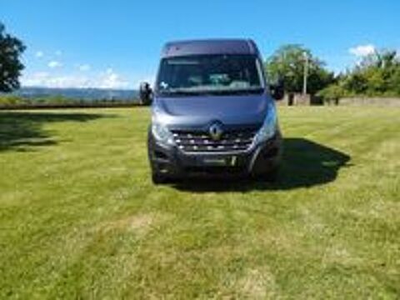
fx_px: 324
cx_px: 200
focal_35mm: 28
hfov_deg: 63.4
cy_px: 150
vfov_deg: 49.7
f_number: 1.9
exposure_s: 1/1508
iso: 50
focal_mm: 2.91
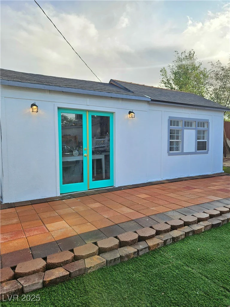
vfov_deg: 73.9
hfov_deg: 58.9
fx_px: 204
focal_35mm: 23
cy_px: 154
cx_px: 115
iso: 25
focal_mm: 5.4
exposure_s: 1/833
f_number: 1.8
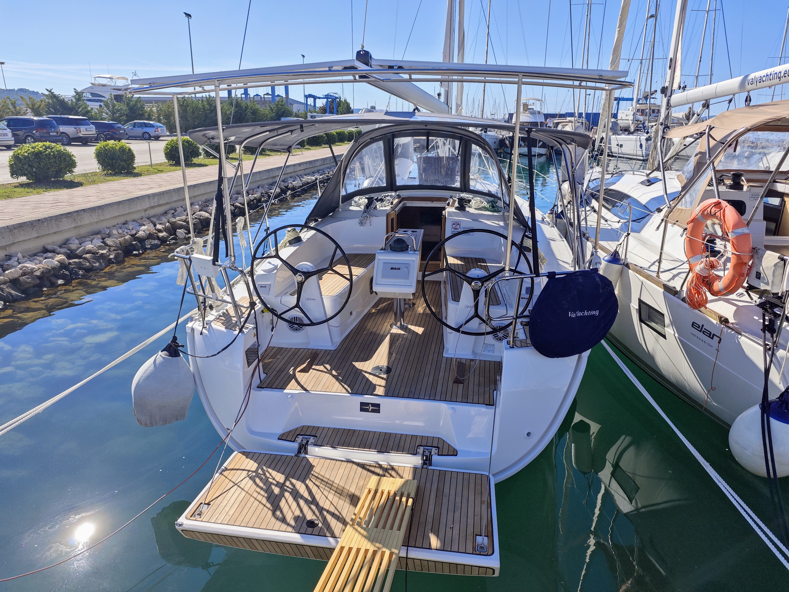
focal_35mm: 23
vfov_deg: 58.9
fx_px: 524
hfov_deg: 73.9
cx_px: 394
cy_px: 296
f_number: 1.6
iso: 50
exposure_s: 1/4180
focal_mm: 6.55
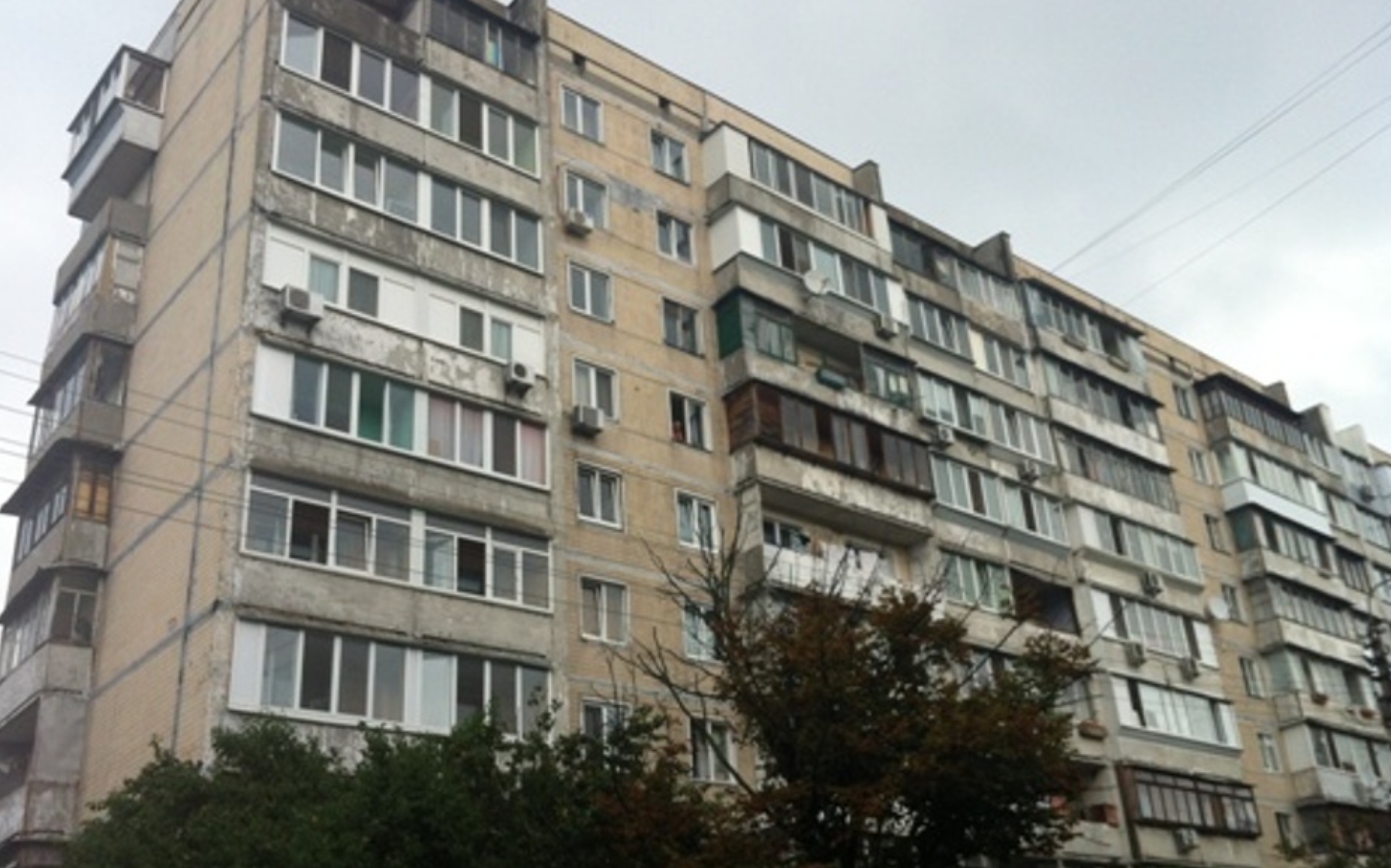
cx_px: 693
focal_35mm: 38
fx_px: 1440
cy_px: 468
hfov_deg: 51.6
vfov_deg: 33.5
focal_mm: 3.85
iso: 80
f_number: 2.8
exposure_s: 1/503
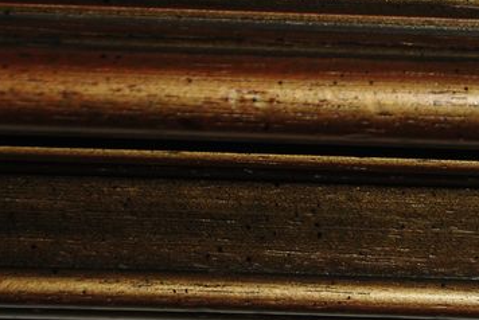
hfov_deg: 9.2
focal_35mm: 219
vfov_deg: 6.2
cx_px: 624
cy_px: -95
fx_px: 2916
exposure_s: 1/60
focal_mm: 52
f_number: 5
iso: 200
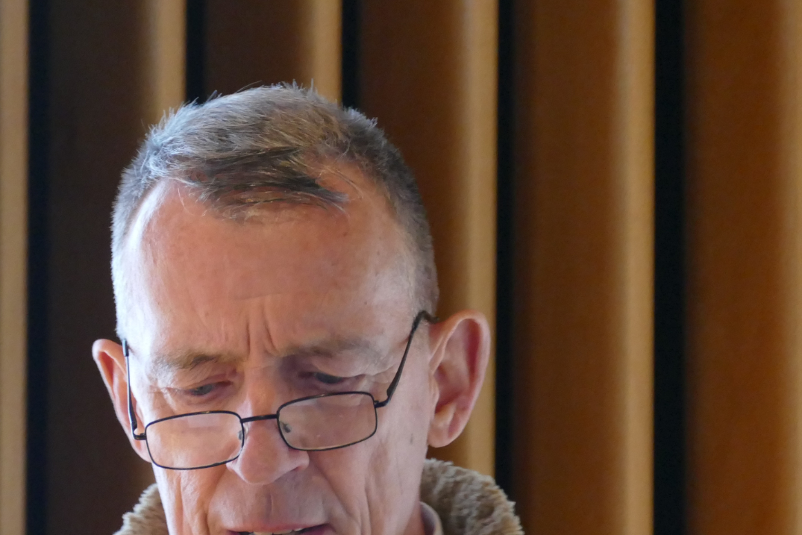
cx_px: 270
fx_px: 12053
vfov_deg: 2.5
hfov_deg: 3.8
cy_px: 444
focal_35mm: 541
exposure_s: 1/25
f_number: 4
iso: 1600
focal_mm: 103.7
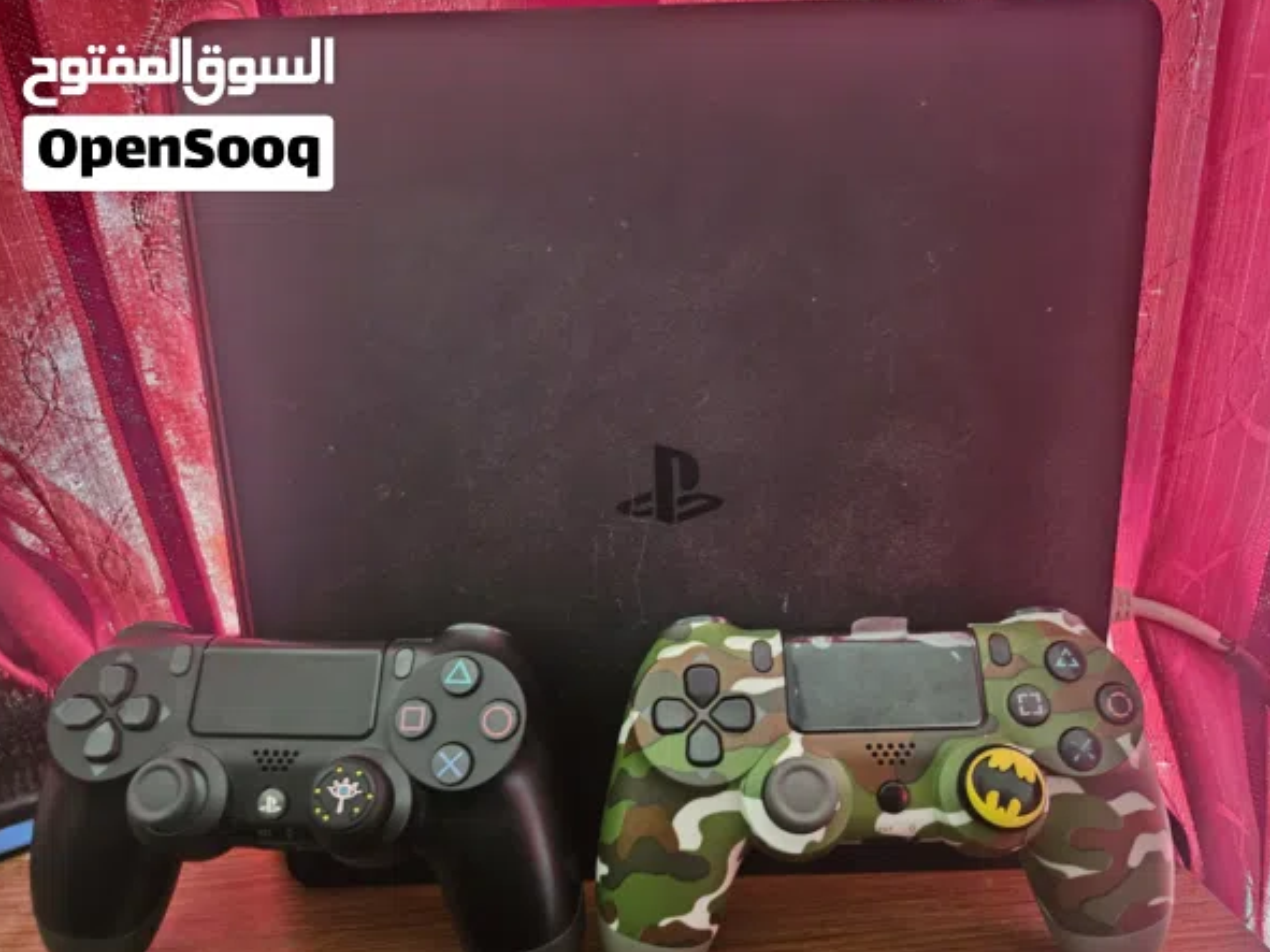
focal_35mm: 26
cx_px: 658
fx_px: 954
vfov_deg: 53.0
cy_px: 501
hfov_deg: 67.3
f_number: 1.8
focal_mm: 5
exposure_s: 1/24
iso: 800
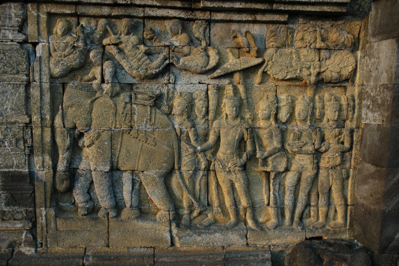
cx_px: 200
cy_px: 133
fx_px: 365
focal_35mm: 33
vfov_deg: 39.9
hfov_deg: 57.3
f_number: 5.6
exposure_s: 1/125
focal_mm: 22
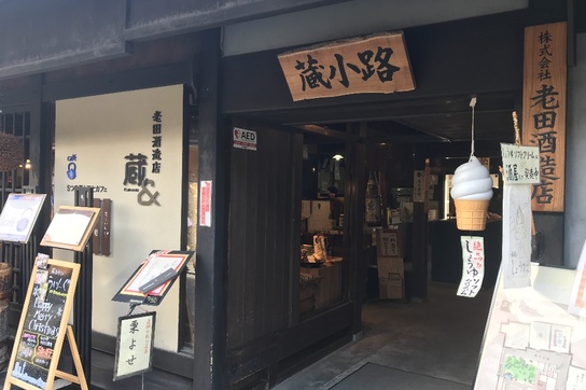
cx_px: 293
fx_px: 488
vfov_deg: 43.6
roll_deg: -0.6
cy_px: 193
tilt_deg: +2.1
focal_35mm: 30
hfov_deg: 62.0
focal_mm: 3.99
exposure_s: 1/40
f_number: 1.8
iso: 20
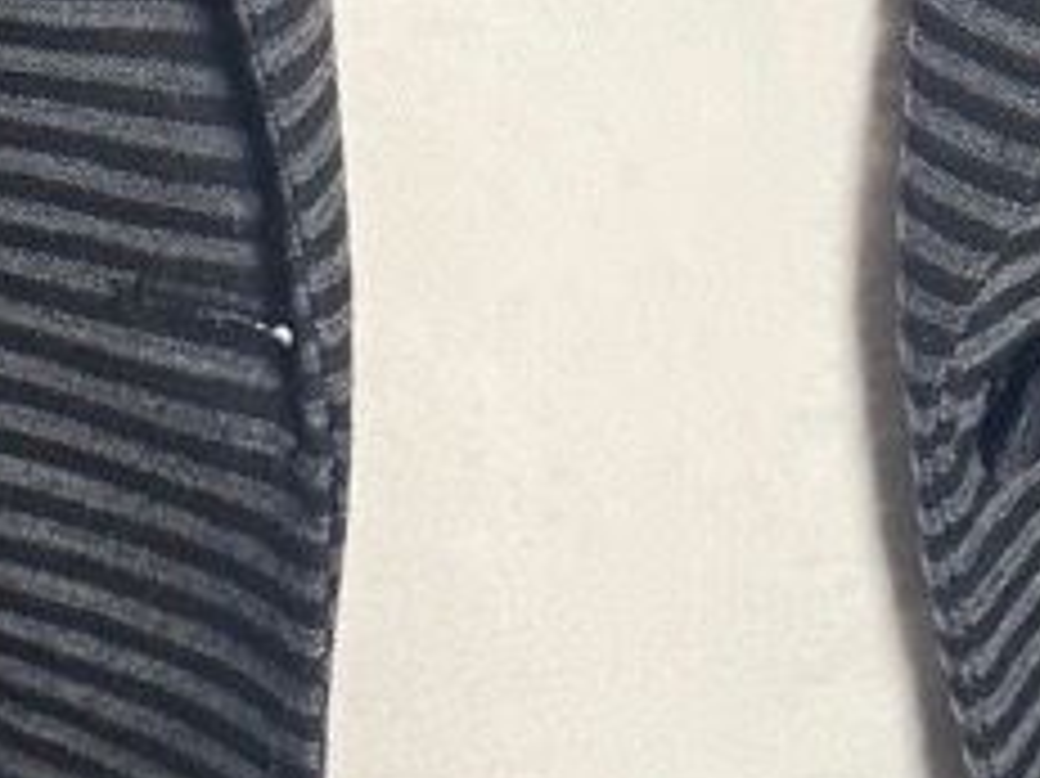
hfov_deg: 11.9
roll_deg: +0.9
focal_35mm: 166
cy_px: -382
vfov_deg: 8.7
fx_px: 4985
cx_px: 491
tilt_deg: -18.7
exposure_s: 1/60
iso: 400
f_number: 1.78
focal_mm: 6.76
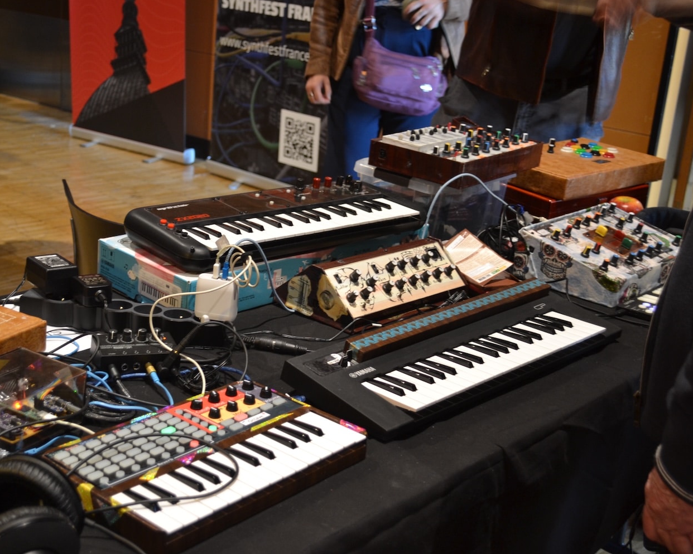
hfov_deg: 36.6
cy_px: 276
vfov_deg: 29.7
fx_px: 1046
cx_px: 292
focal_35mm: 51
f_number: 4.5
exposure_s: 1/15
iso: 560
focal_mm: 30
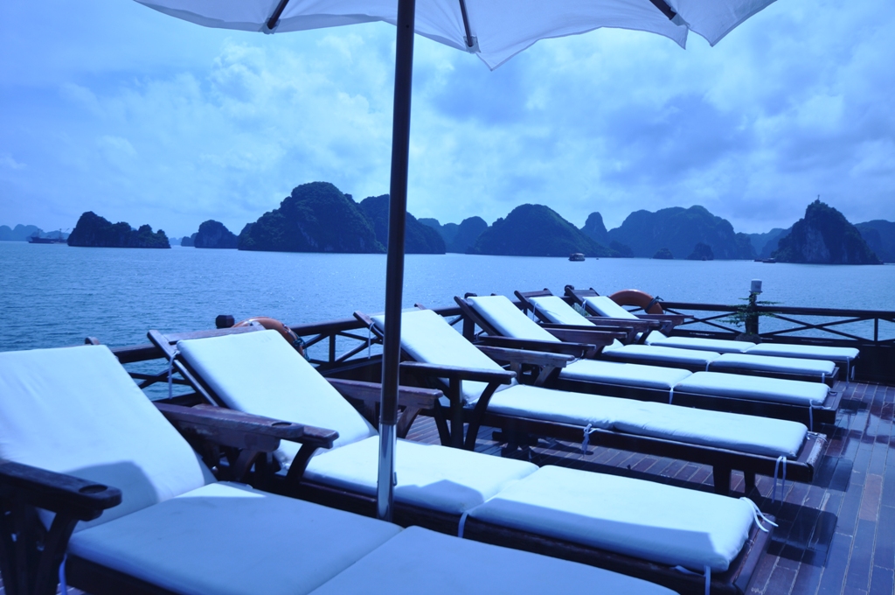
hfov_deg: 62.0
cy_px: 298
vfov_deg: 43.5
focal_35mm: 30
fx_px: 745
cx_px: 448
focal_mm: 20
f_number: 5.6
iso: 200
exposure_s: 1/1600
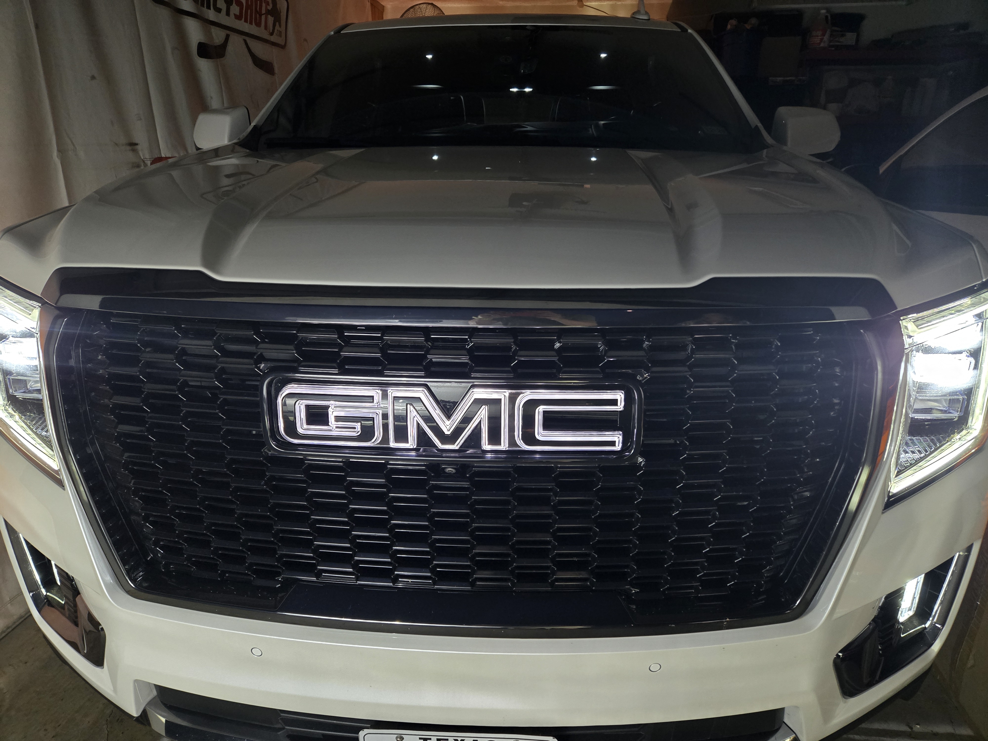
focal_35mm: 23
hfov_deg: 73.9
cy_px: 370
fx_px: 656
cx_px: 494
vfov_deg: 58.9
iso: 640
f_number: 1.8
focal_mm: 5.4
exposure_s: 1/31.5
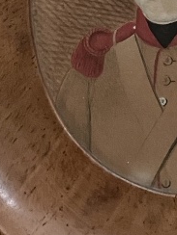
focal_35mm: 128
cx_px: 210
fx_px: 873
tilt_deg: +5.7
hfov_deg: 11.4
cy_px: -57
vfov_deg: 14.8
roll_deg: +1.6
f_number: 1.6
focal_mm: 4.2
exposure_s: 1/30
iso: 1000
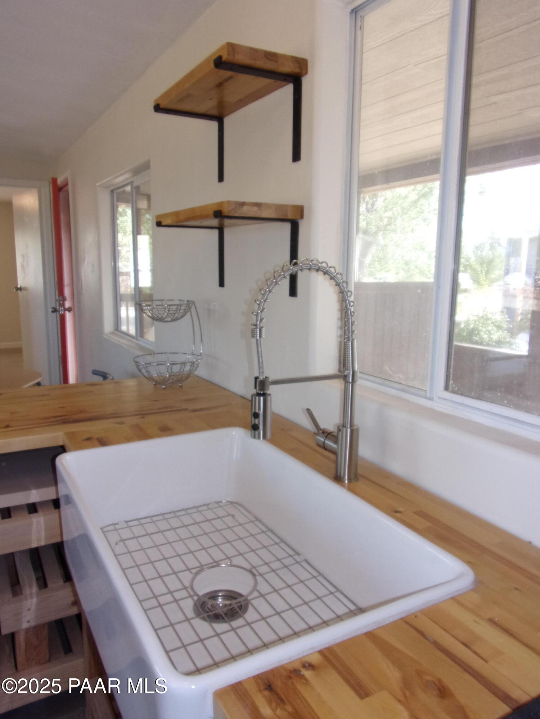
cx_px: 270
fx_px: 499
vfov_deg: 71.6
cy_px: 360
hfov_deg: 56.8
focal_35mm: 24
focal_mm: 4.3
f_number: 3.3
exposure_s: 1/40
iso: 80
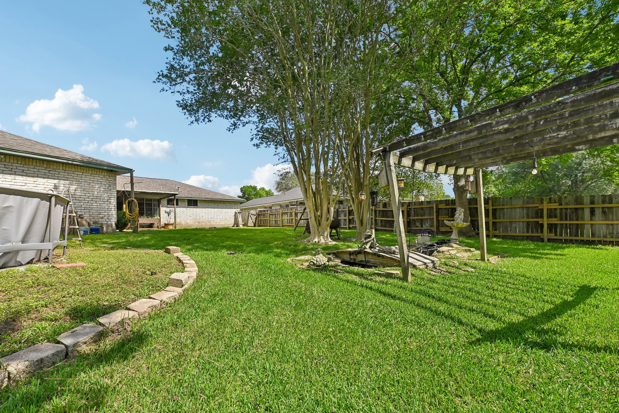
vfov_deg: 81.2
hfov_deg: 104.3
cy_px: 206
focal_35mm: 14
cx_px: 310
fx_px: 241
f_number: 8
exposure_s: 1/800
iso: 400
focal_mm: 14
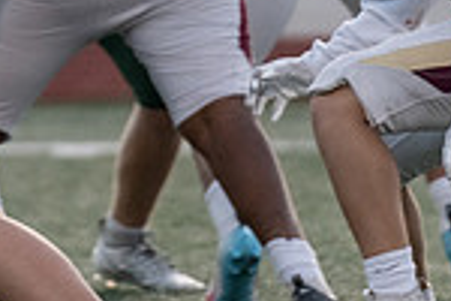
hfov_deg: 1.6
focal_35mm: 1289
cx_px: -249
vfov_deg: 1.1
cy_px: -192
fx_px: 16147
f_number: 2.8
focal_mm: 200
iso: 1600
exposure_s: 1/1000
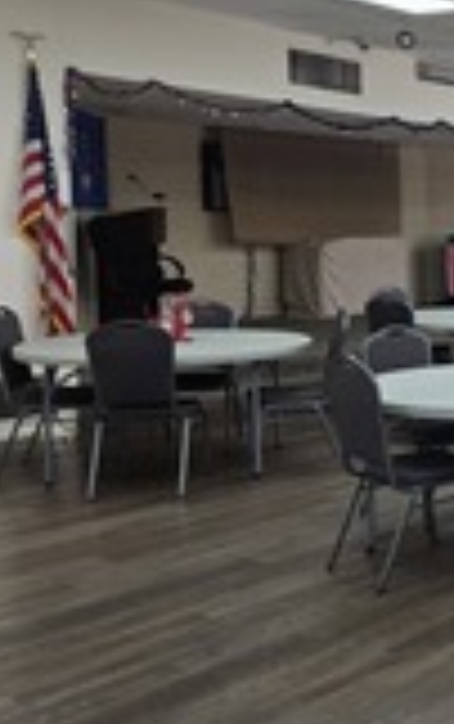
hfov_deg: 19.7
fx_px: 1046
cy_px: 304
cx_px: 760
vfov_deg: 38.1
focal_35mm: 53
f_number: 1.8
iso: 40
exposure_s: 1/120
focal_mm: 5.4
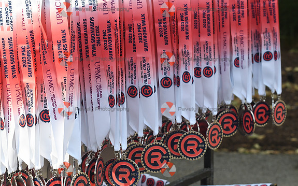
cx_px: 149
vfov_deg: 9.2
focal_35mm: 142
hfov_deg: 14.7
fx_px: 1153
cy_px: 92
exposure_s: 1/800
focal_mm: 92
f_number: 8
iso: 1000
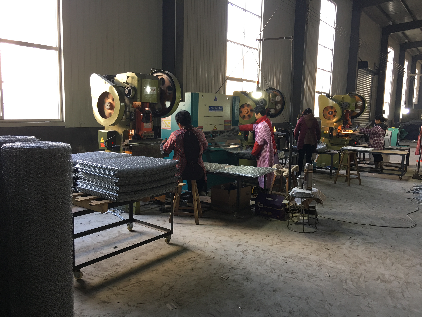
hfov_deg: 61.7
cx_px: 211
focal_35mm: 29
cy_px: 158
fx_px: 354
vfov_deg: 48.2
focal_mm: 4.15
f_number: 2.2
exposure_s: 1/17
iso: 32
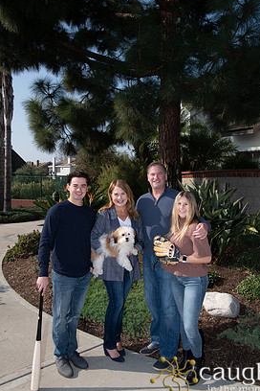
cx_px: 142
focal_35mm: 32
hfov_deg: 41.1
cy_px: 201
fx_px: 347
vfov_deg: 58.7
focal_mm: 29
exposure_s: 1/250
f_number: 10
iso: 100
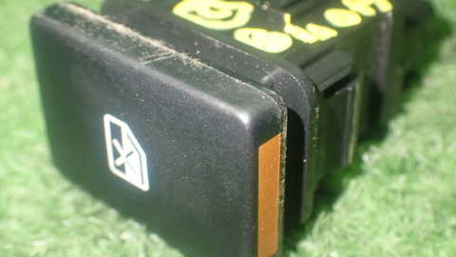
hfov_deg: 32.8
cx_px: 255
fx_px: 774
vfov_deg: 18.8
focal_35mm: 64
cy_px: 123
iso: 800
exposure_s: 1/25
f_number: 3.1
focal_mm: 8.4
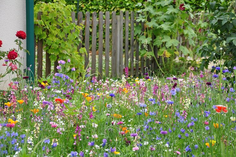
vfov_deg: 12.1
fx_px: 737
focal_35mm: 112
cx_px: 118
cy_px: 78
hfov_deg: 18.2
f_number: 9
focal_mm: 75
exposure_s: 1/160
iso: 200
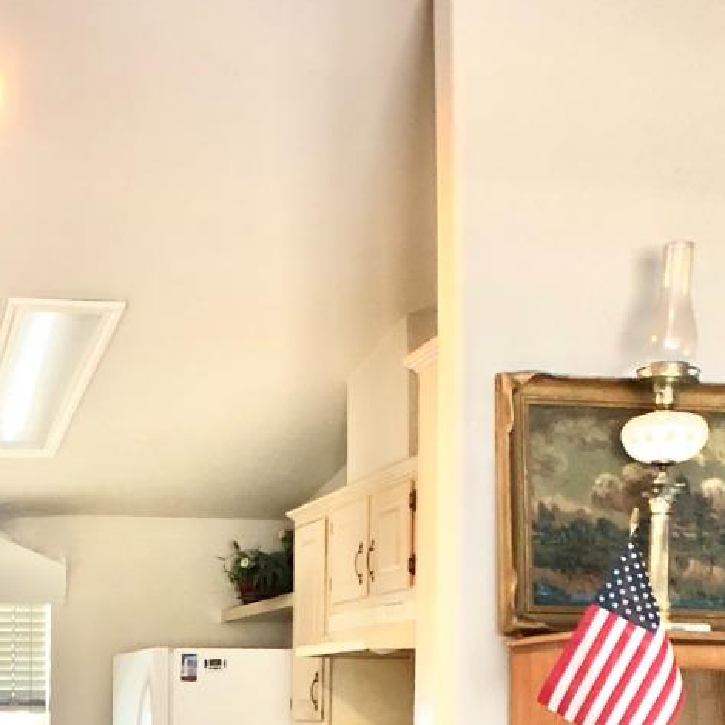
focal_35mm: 79
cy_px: 819
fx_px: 1872
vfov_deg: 20.8
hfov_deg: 20.9
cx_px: -66
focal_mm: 4
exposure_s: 1/15
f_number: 1.8
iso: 64
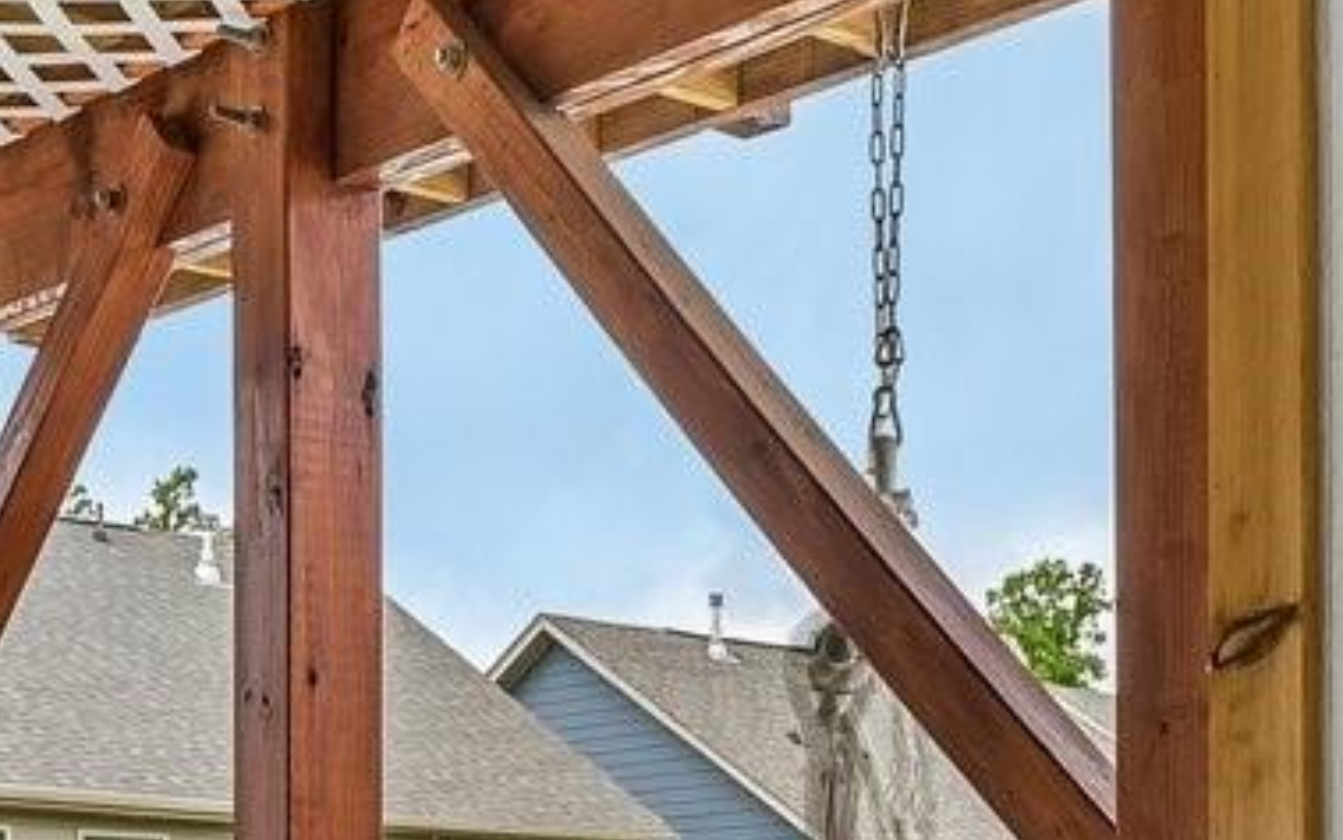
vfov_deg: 16.2
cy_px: 1023
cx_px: 850
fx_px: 2819
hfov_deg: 26.7
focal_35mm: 77
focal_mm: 14
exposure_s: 1/60
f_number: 8
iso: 100
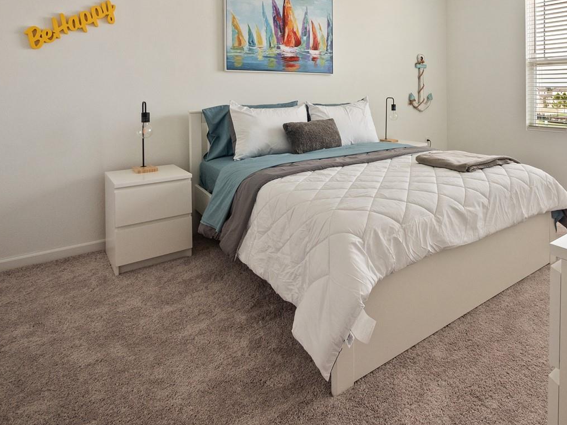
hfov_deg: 71.6
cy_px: 99
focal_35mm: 22
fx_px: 360
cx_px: 419
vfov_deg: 57.5
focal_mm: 7
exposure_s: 1/60
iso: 400
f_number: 4
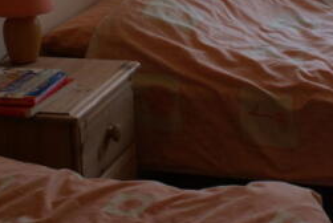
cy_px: -23
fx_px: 1083
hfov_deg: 16.9
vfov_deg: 11.6
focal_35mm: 117
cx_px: 363
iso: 160
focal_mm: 30
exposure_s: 1/50
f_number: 5
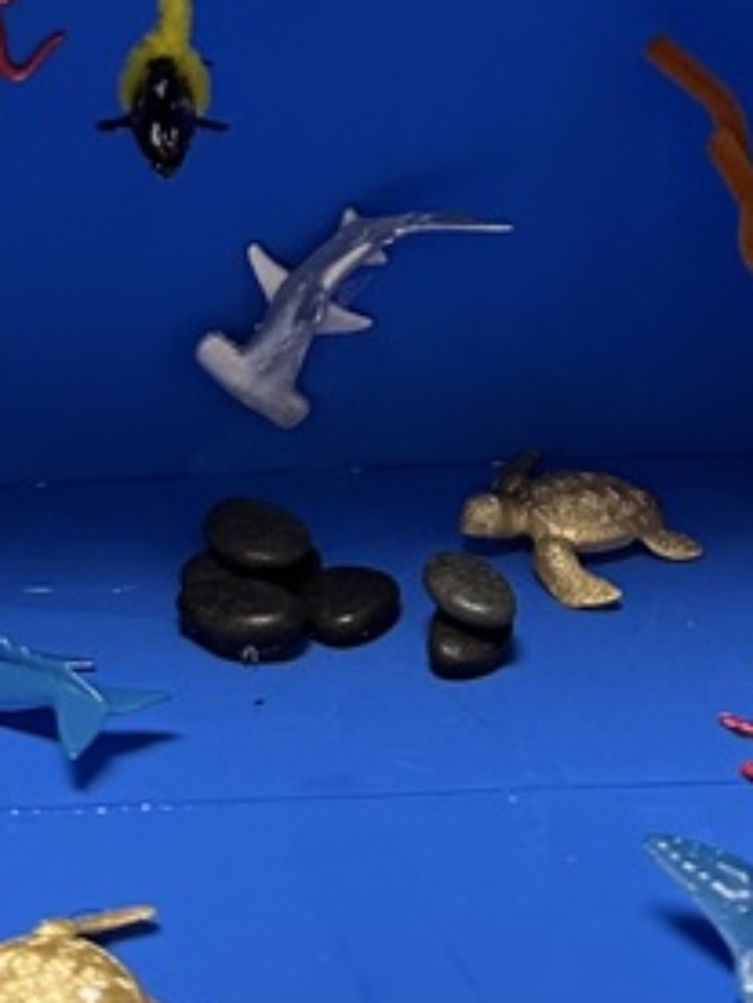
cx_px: 309
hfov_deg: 16.6
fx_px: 2581
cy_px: -287
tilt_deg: -9.9
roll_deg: -2.1
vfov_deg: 20.2
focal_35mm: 89
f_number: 1.78
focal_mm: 6.86
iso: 400
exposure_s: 1/60
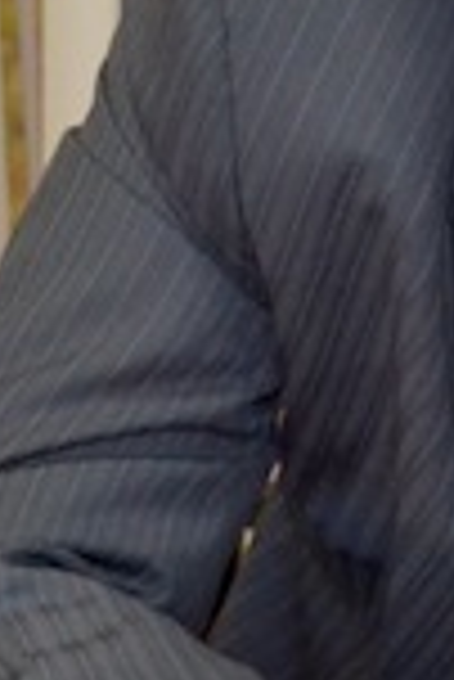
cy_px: 2
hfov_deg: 7.0
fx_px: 3605
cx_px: 791
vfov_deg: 10.7
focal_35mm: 191
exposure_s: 1/60
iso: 3200
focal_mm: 30
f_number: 4.5
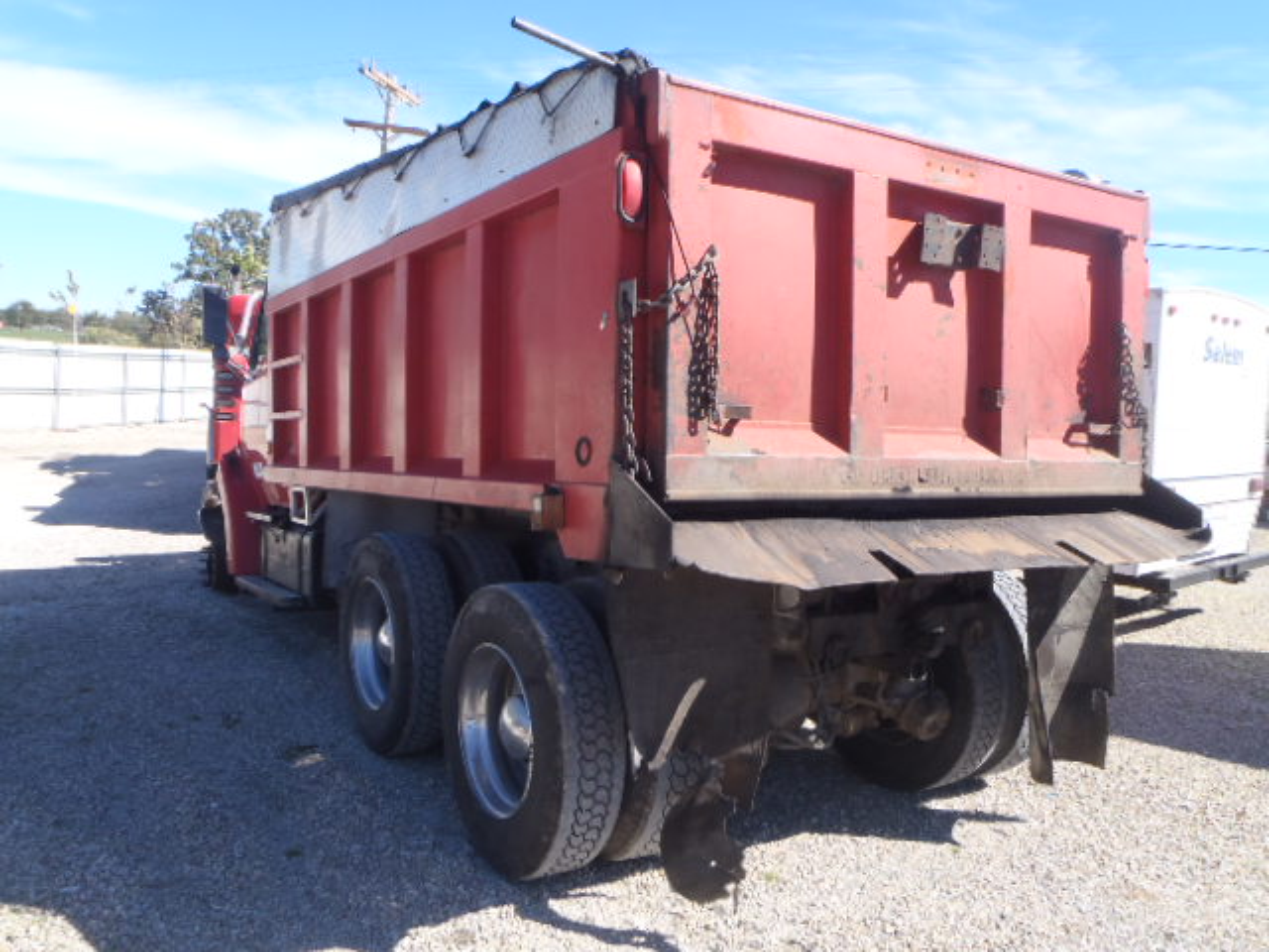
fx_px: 1026
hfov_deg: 63.4
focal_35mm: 28
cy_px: 476
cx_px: 634
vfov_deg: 49.7
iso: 80
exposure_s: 1/250
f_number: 4.5
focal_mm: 5
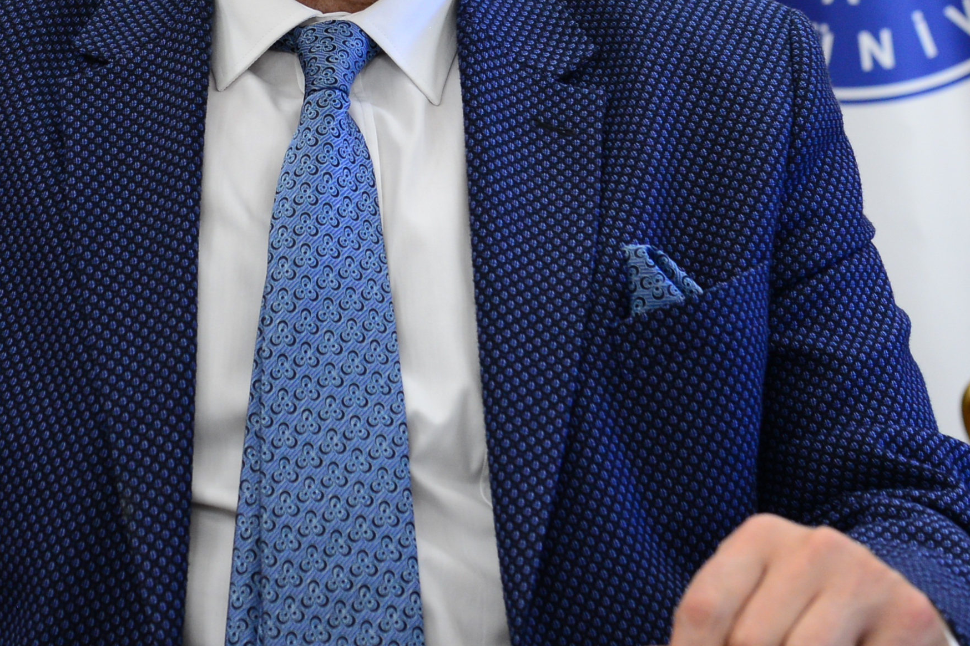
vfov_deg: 11.2
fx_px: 3233
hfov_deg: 17.0
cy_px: -94
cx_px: 251
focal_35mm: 120
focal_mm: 38
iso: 800
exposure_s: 1/125
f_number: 4
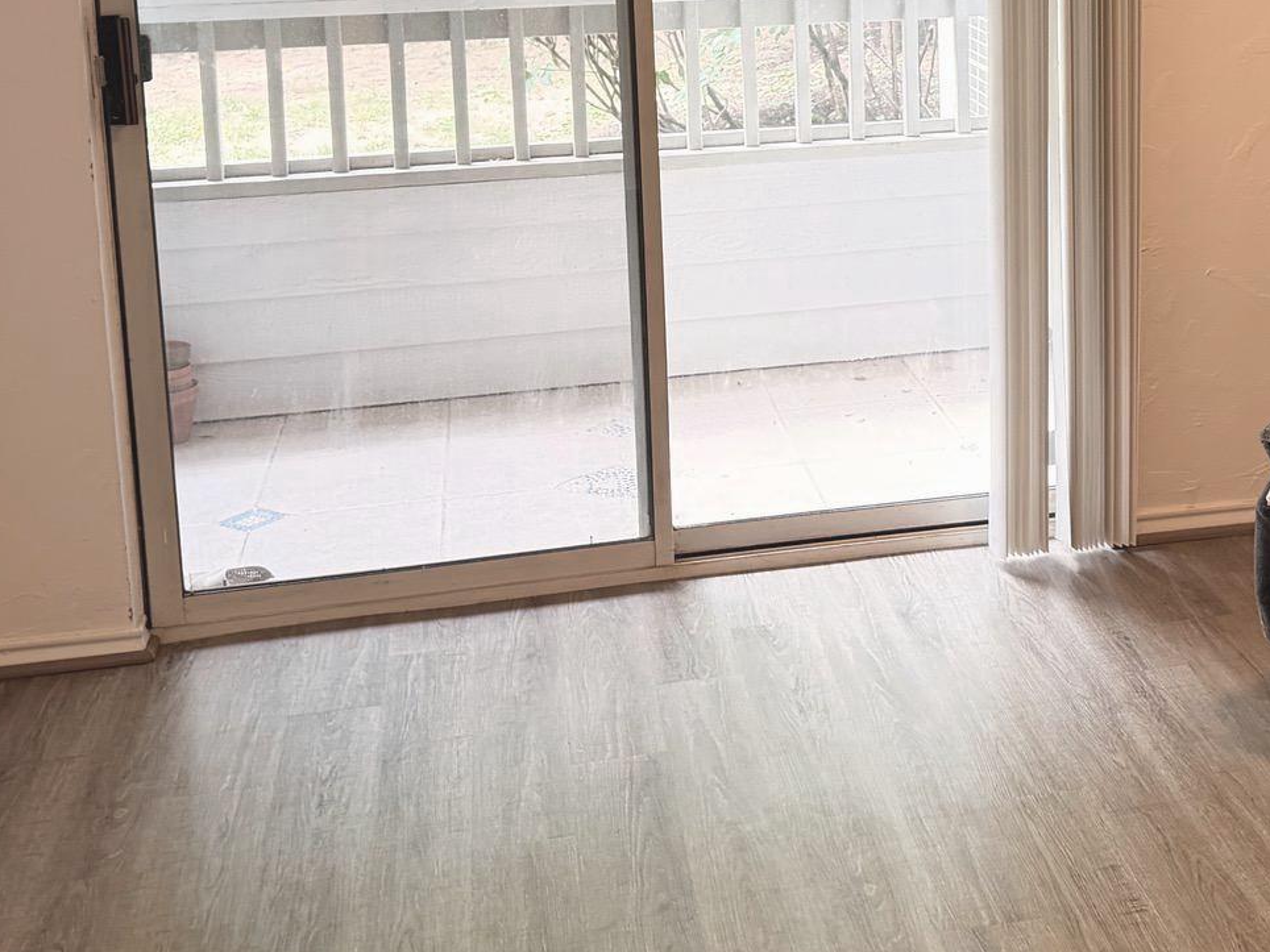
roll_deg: +1.6
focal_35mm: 51
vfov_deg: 27.3
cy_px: 58
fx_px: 1871
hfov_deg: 36.8
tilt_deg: -8.1
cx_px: 916
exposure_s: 1/60
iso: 500
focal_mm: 6.76
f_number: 1.78
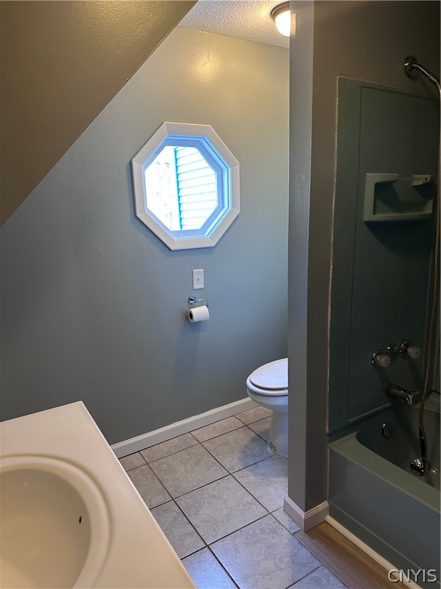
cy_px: 294
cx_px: 220
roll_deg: +2.1
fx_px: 408
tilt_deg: -10.7
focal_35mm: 24
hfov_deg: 56.8
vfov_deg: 71.6
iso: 160
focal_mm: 6.86
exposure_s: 1/60
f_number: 1.78
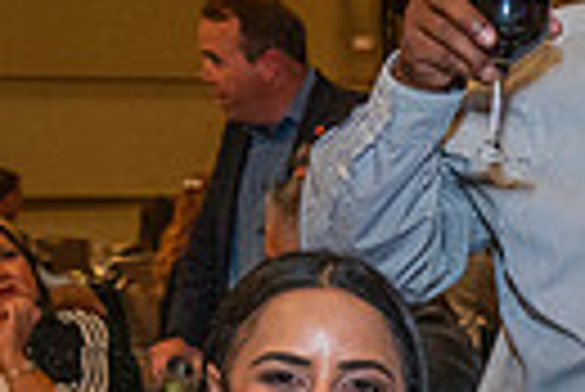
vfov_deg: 11.0
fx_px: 1968
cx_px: 1154
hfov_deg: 14.3
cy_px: 546
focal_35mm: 121
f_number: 4.5
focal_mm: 24
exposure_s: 1/125
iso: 3200
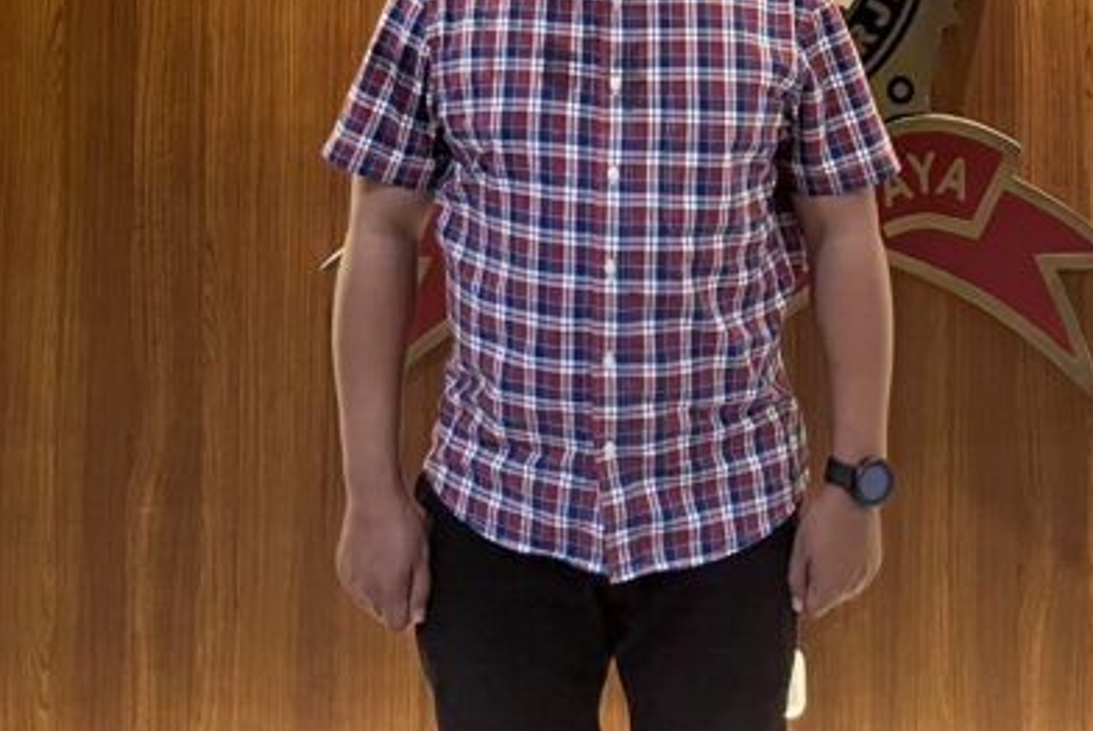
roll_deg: +1.1
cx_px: 675
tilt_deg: +1.5
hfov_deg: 32.7
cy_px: -367
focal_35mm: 61
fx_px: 1853
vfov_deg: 19.4
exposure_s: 1/50
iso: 500
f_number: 1.6
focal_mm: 5.1
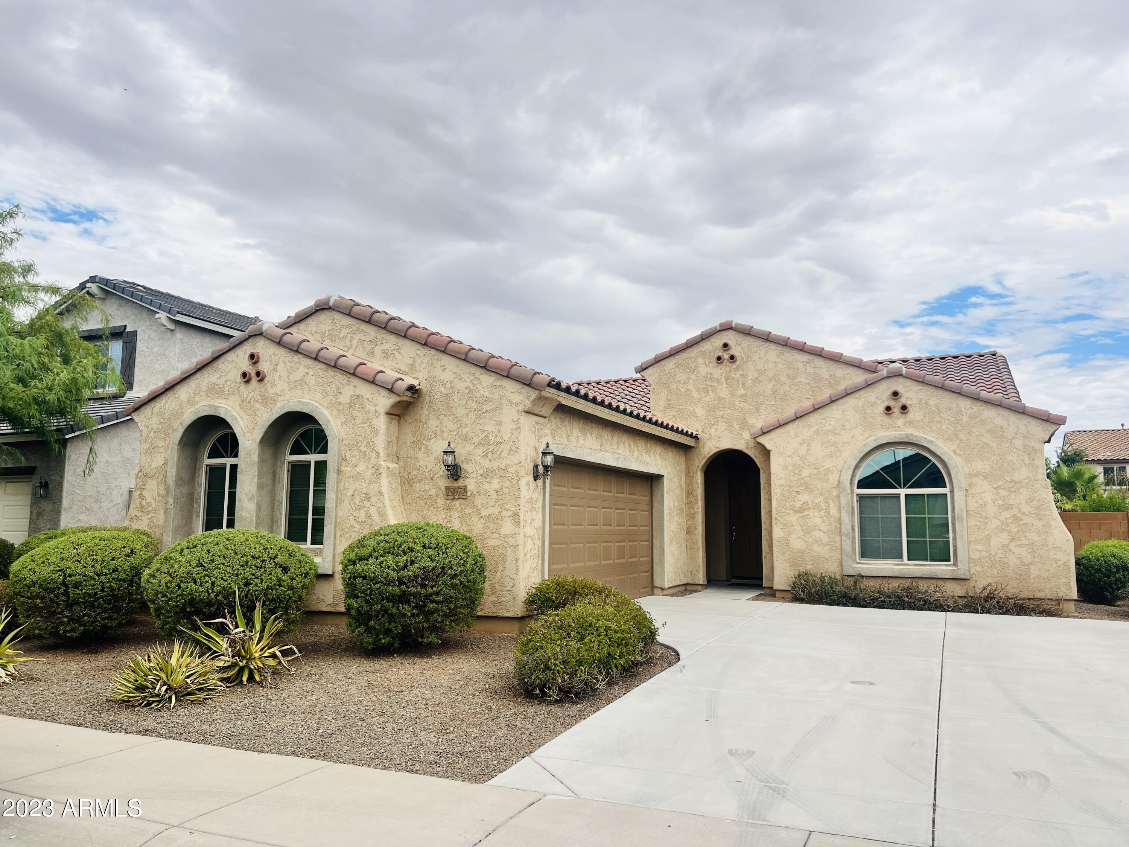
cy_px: 424
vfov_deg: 53.1
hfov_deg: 67.3
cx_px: 564
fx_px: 848
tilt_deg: +7.3
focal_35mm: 26
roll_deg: -0.6
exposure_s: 1/5882
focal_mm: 5.7
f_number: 1.5
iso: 50
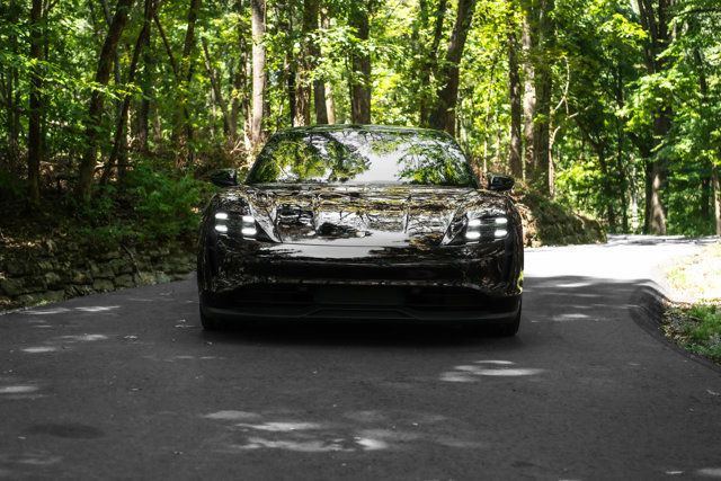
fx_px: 1242
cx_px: 360
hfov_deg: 32.4
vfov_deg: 21.9
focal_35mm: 62
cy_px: 240
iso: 640
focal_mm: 62
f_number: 4.5
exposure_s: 1/800
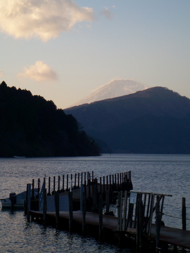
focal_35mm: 117
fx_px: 856
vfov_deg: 16.8
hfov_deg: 12.7
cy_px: 126
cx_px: 95
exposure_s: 1/125
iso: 50
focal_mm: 19.2
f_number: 4.4
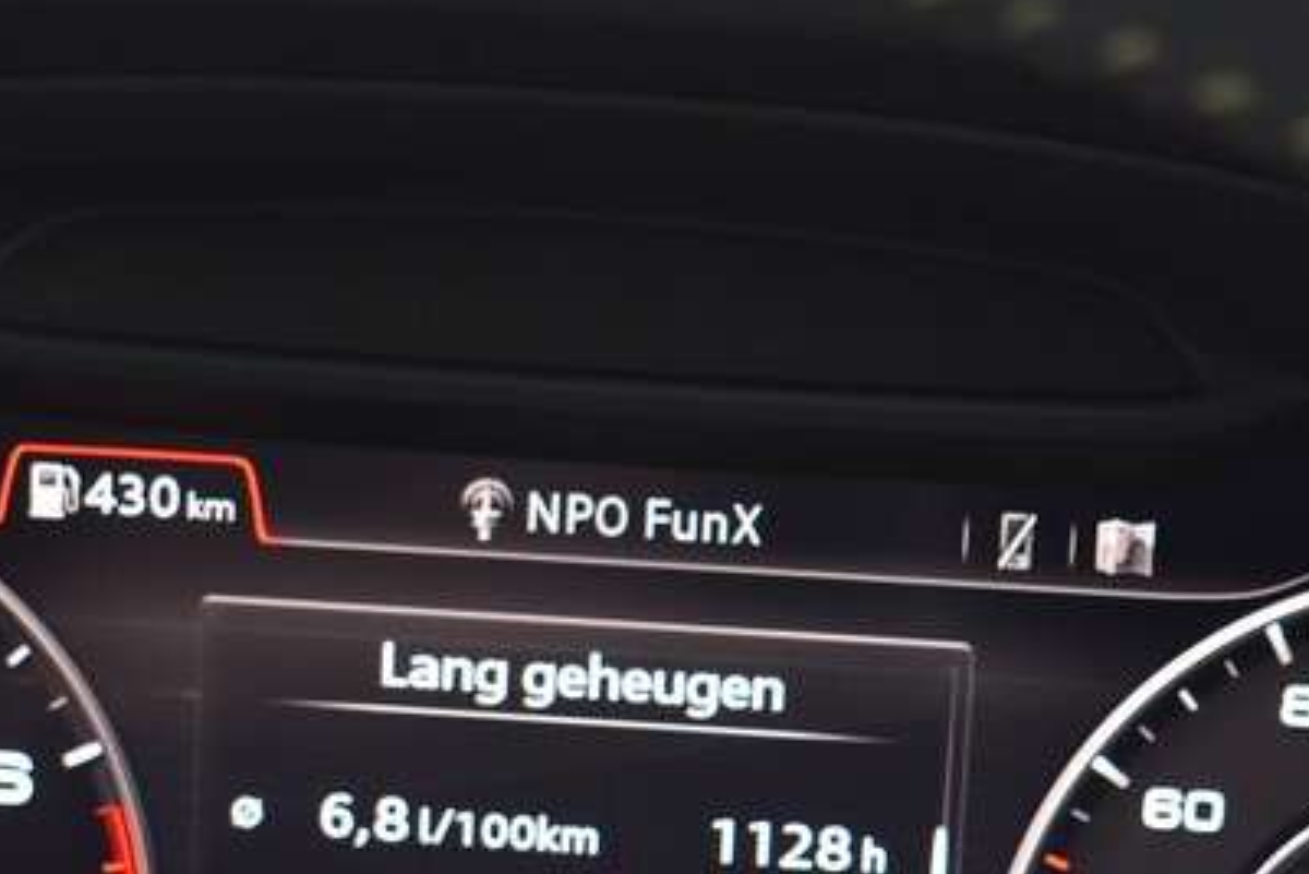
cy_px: 1002
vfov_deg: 10.1
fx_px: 4884
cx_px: 596
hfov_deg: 15.3
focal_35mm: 134
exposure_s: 1/60
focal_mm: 35
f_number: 4.5
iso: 720
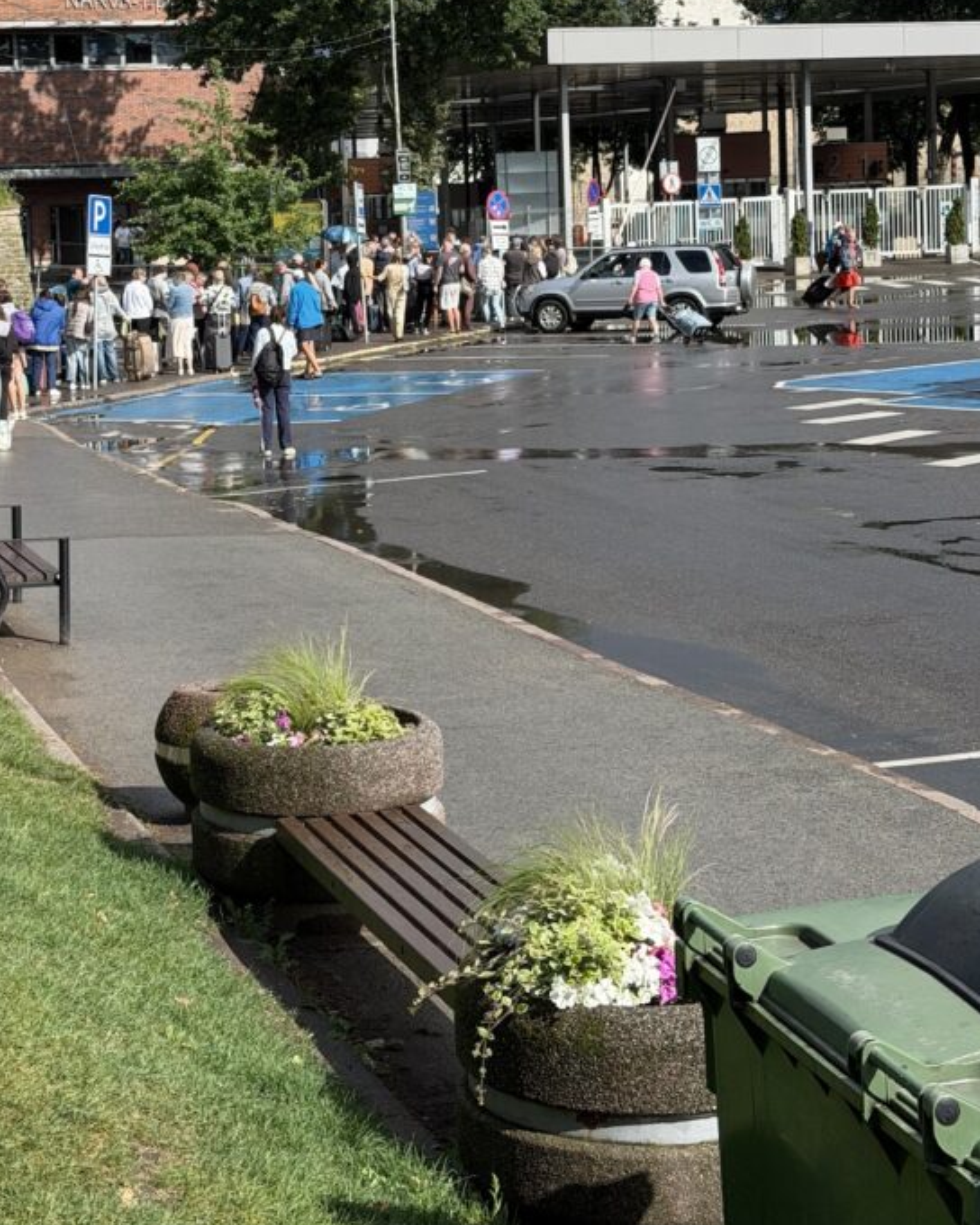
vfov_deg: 26.5
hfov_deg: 21.5
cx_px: 335
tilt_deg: -4.5
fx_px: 2574
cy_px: 357
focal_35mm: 71
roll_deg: +1.4
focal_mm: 6.76
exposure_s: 1/3891
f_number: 1.78
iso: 64
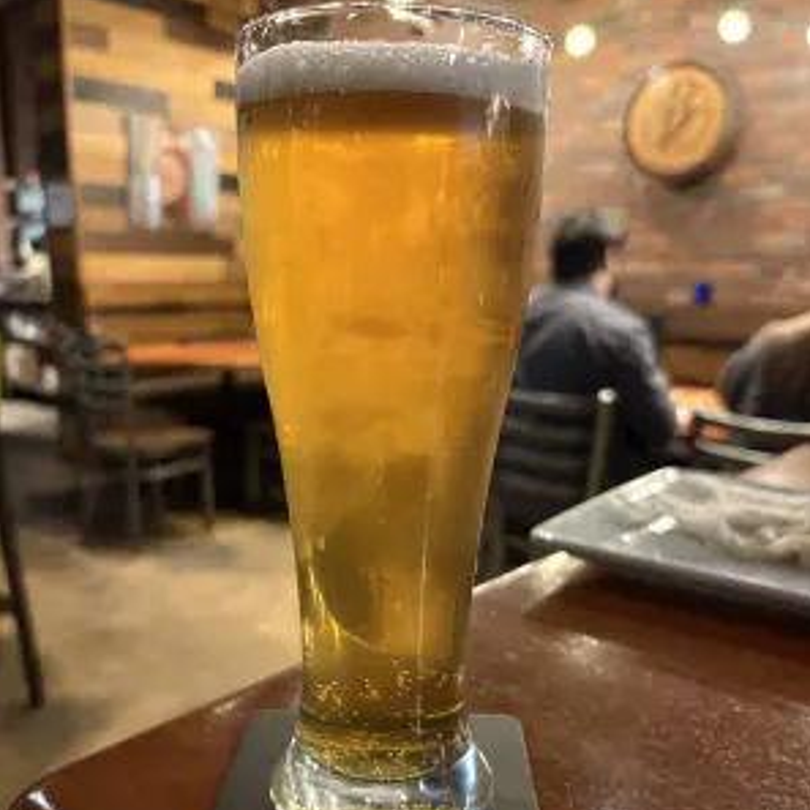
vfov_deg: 52.2
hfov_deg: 52.5
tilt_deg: -13.4
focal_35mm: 31
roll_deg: -1.7
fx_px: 821
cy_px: 480
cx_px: 406
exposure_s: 1/40
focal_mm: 5.96
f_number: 1.6
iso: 500
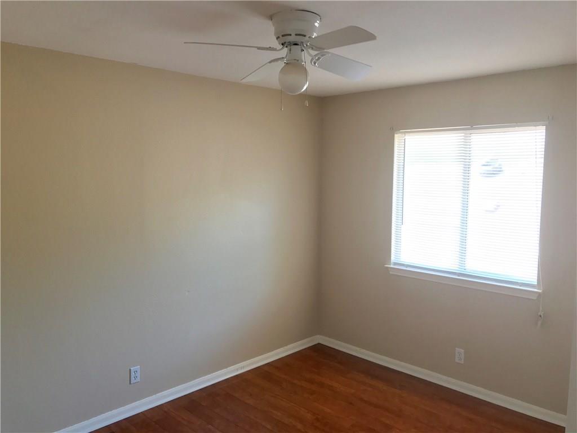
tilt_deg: -4.5
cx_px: 288
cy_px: 216
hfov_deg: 63.4
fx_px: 467
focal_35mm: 28
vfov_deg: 49.7
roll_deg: -1.2
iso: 40
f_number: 1.8
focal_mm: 3.99
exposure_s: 1/30
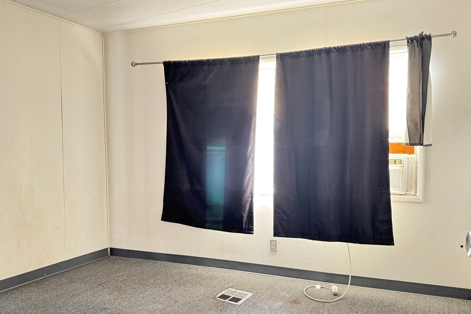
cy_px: 167
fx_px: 340
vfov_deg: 49.5
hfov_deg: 69.4
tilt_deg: -3.4
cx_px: 239
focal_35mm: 26
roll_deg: -0.3
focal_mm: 6.76
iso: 320
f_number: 1.78
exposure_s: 1/60
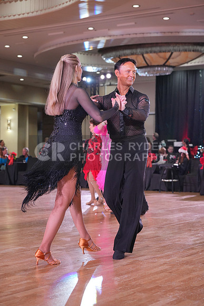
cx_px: 102
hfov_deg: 19.5
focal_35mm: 70
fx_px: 595
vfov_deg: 28.8
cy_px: 153
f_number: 4
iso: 2000
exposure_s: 1/400
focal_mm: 70
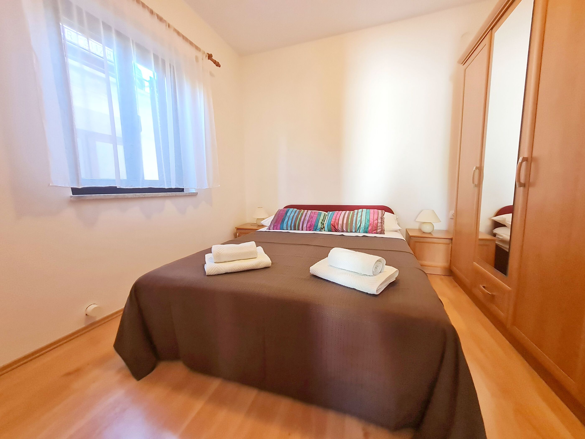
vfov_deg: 89.9
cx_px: 292
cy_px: 220
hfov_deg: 106.2
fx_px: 220
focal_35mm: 13
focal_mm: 1.74
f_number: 2.2
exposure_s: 1/33
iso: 400
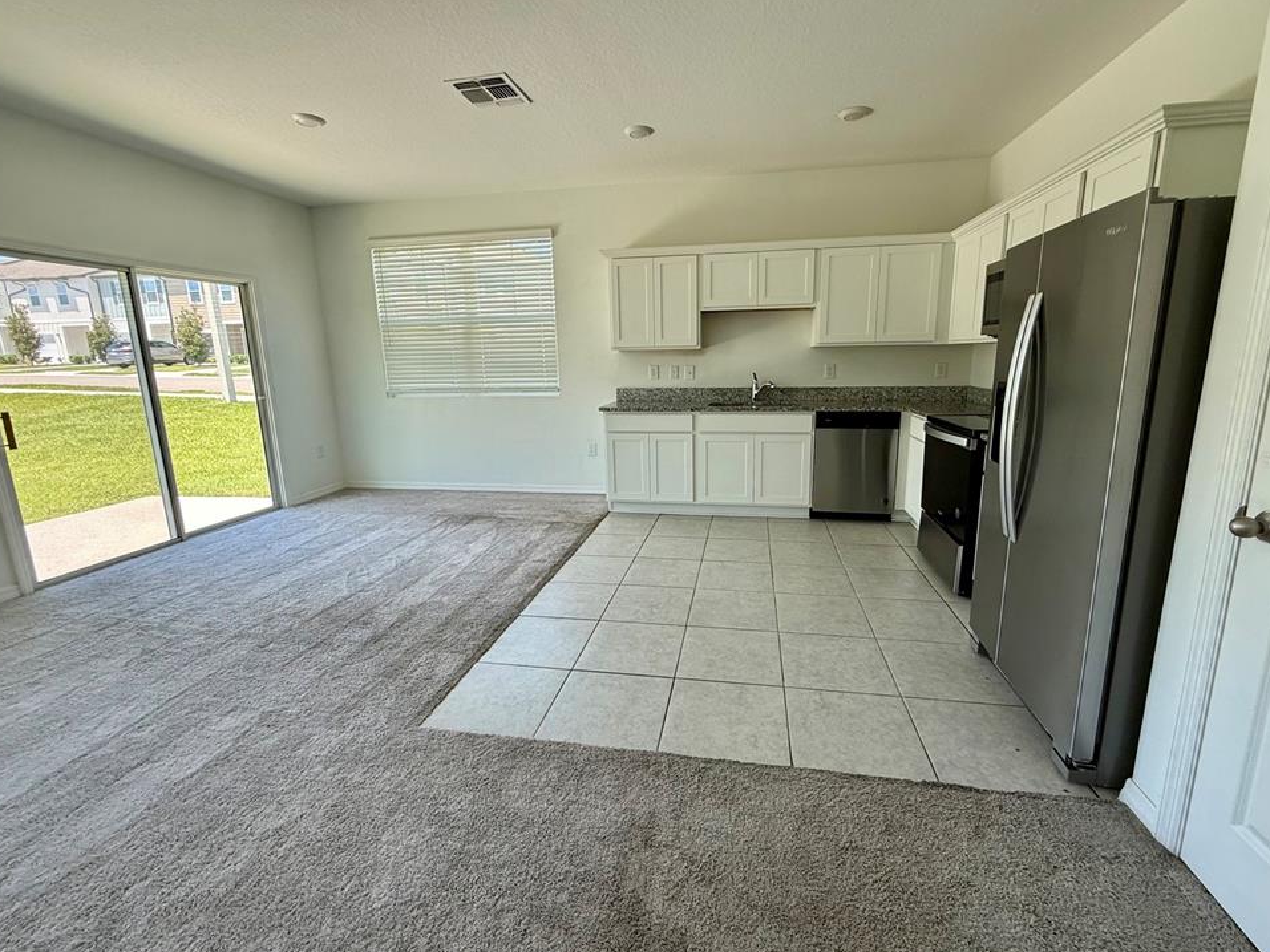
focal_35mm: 15
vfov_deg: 81.7
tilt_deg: -9.2
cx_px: 662
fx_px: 550
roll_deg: +0.4
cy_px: 459
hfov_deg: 98.1
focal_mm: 2.22
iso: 64
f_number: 2.2
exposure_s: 1/99
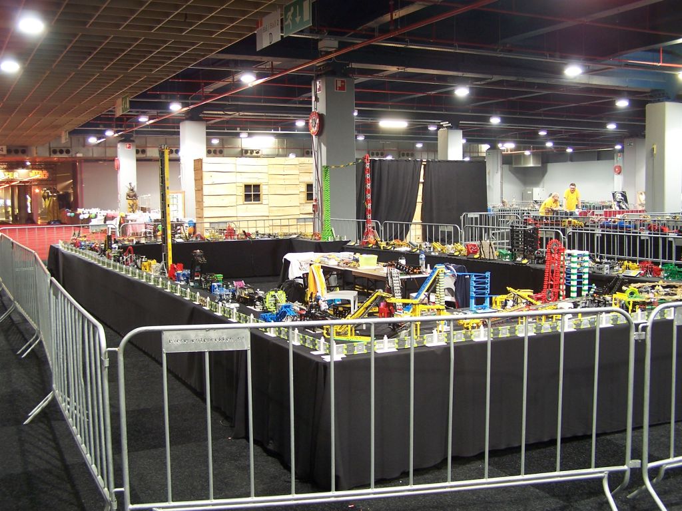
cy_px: 256
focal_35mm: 38
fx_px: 749
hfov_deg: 49.0
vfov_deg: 37.7
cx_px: 341
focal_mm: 6.3
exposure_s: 1/2
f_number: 2.8
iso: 80
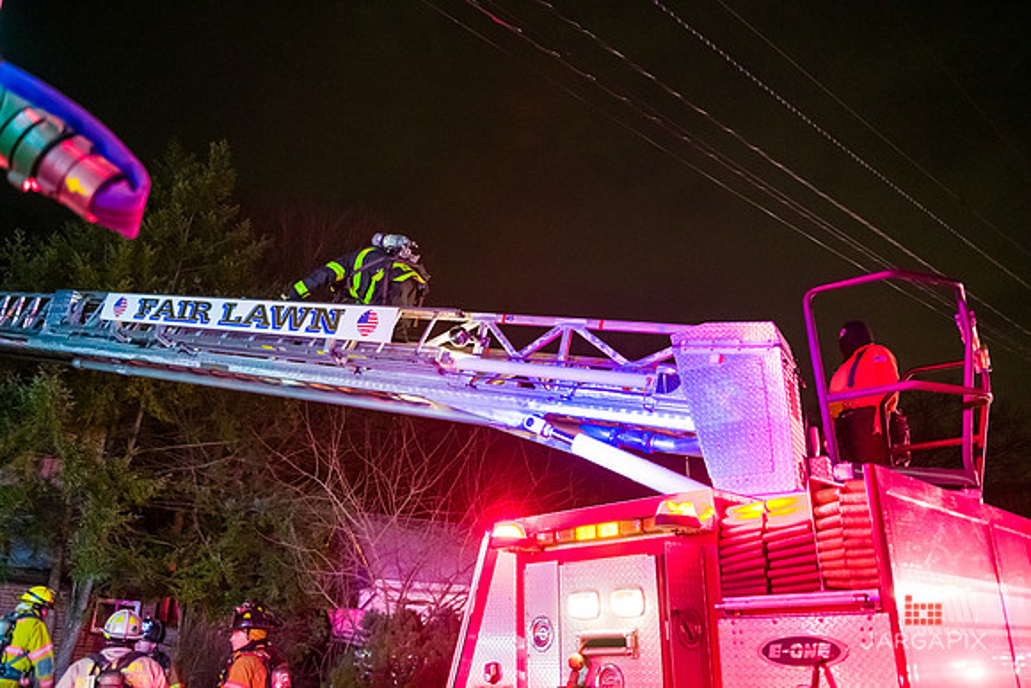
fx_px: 831
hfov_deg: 63.6
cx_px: 516
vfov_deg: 45.0
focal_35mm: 29
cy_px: 344
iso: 3200
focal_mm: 29
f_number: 3.2
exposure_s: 1/125
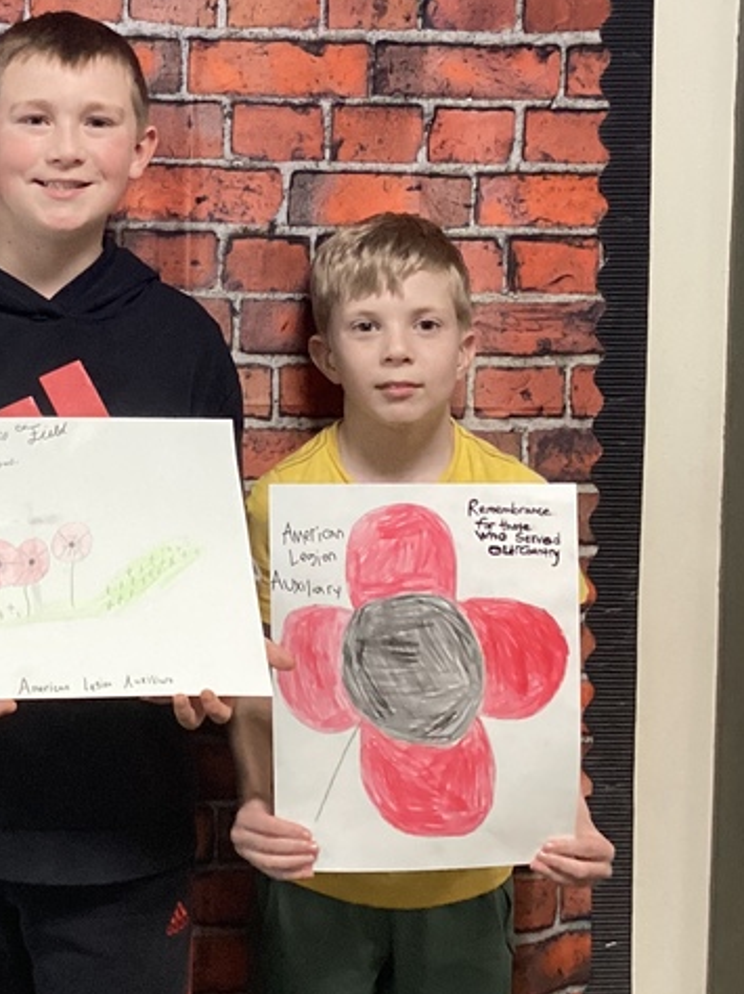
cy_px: 254
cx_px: 94
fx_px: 1922
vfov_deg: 28.6
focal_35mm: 67
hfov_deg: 21.5
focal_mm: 3.3
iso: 320
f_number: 2.4
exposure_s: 1/60
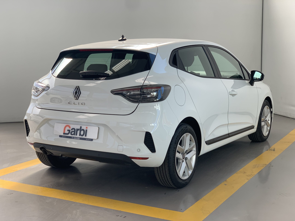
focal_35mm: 52
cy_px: 110
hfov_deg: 36.8
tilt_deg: -7.6
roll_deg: +0.0
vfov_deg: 28.0
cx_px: 148
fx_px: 443
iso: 16
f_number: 2.4
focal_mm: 6
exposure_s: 1/153
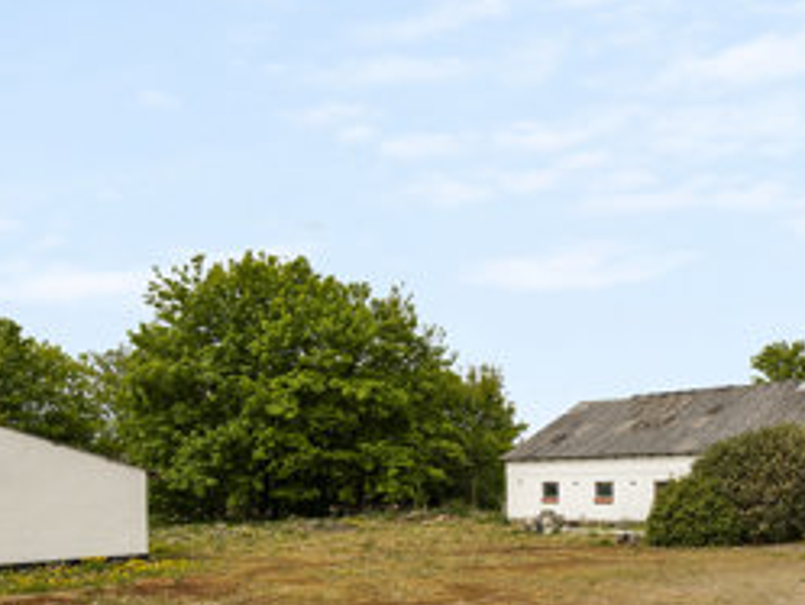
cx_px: 757
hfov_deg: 44.5
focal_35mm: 37
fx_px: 861
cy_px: 453
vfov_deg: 37.7
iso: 250
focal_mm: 16
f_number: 8
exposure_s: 1/640
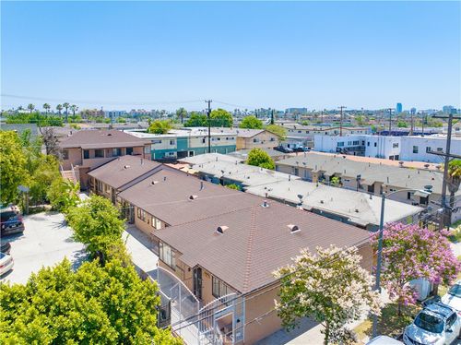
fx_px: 319
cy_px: 172
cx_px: 230
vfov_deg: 56.7
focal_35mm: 24
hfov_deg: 71.6
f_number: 2.8
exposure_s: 1/2000
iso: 110
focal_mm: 12.29
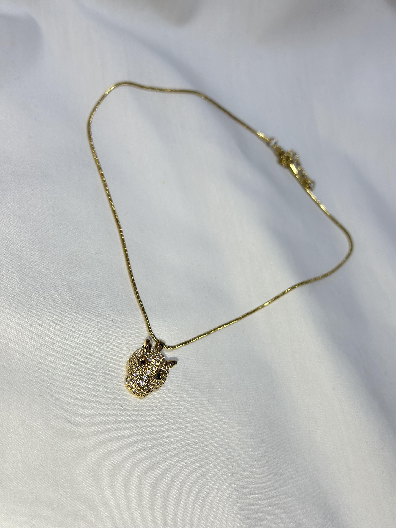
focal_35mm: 48
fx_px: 732
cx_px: 198
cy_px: 264
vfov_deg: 39.7
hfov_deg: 30.3
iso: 80
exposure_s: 1/50
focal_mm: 6.86
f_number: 1.78
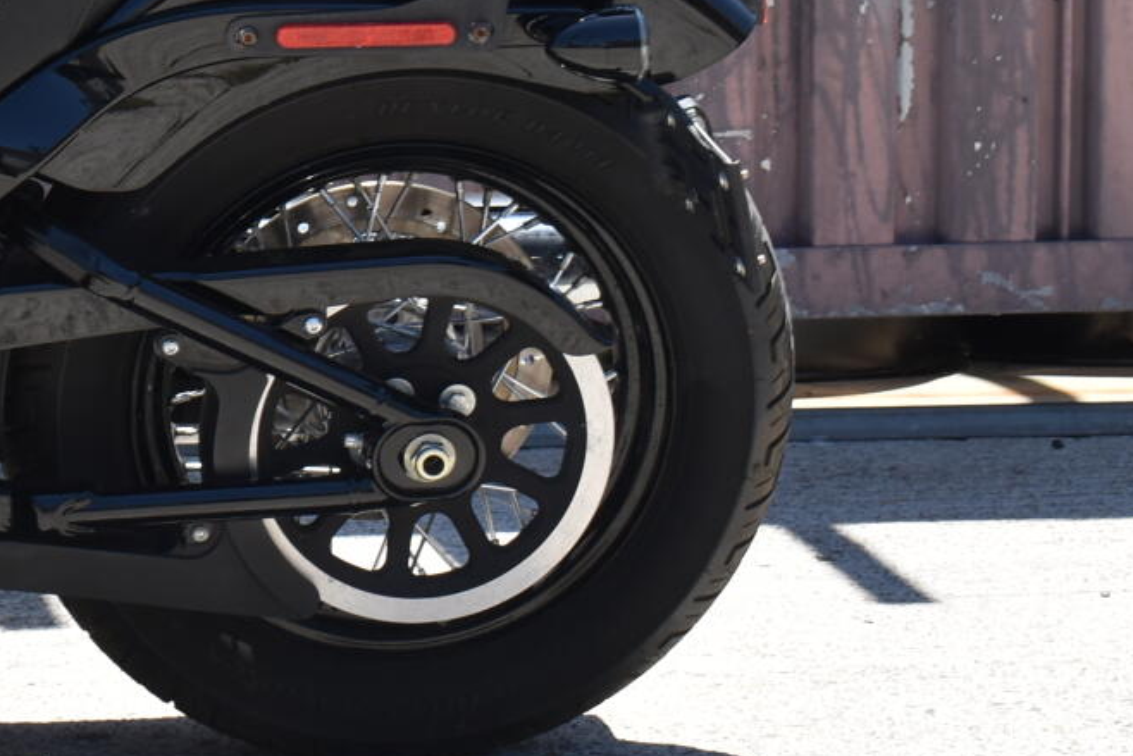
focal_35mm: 160
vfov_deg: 8.6
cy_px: -40
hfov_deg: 12.4
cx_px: -430
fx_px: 5021
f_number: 8
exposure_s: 1/250
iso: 160
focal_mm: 35
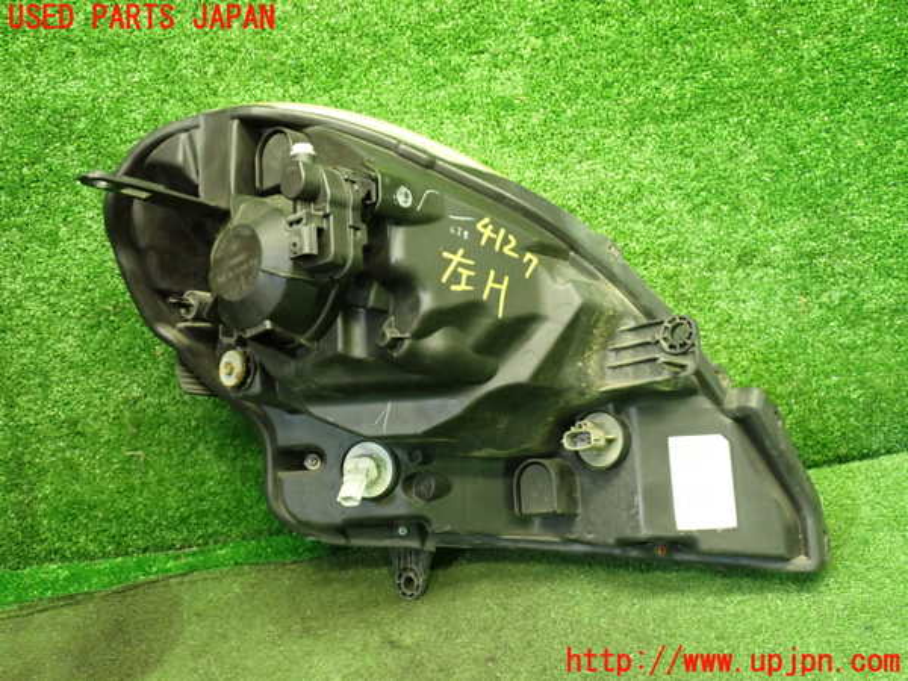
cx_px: 454
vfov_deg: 37.7
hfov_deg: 49.0
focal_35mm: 38
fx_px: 997
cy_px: 340
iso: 800
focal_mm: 6.83
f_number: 2.7
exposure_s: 1/40
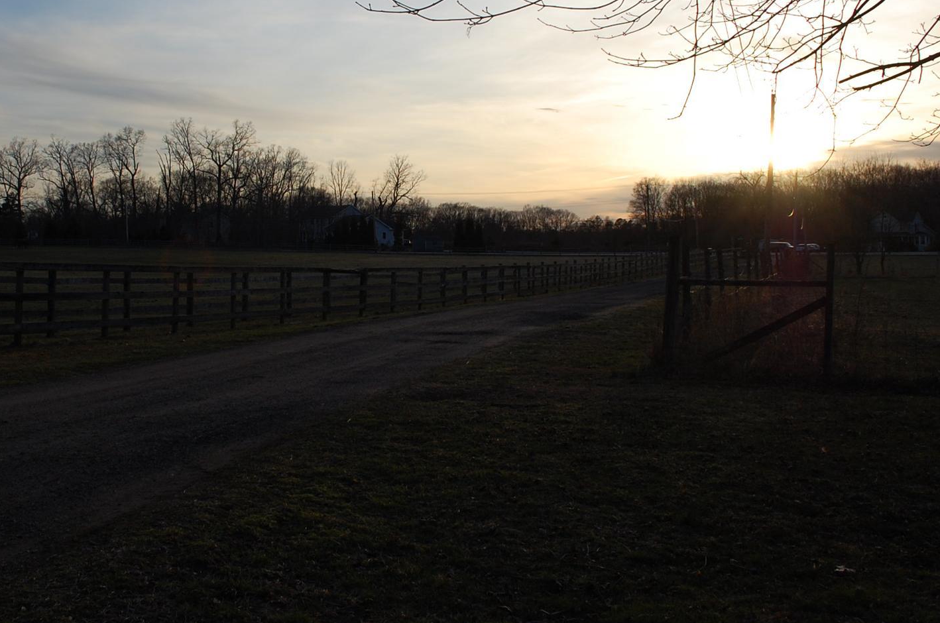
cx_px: 347
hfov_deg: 49.1
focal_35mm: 39
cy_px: 181
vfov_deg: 33.6
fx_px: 1016
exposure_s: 1/320
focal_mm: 18
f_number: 9
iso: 200
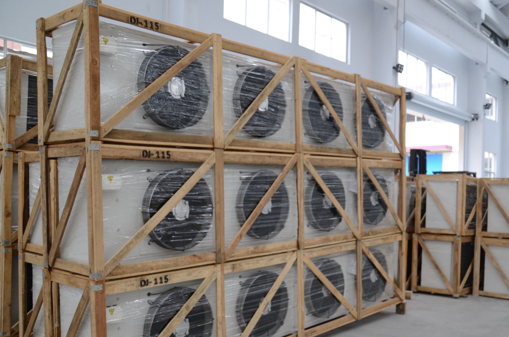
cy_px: 197
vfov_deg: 34.3
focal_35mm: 39
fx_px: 545
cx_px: 299
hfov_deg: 49.8
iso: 100
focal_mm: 21
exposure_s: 1/30
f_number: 3.8
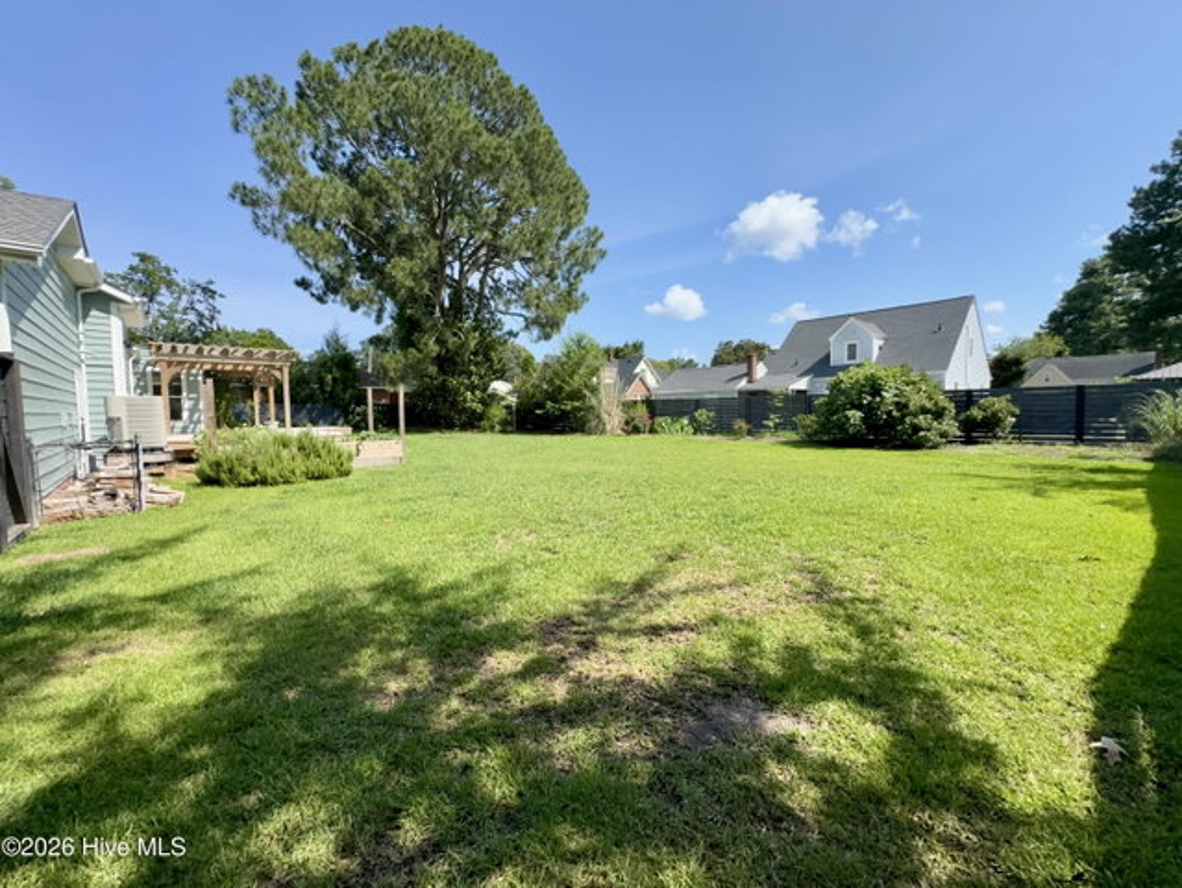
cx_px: 591
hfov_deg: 102.0
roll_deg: +2.7
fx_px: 478
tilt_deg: -3.7
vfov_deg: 85.7
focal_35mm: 14
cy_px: 444
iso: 50
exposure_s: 1/1217
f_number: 2.2
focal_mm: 2.22
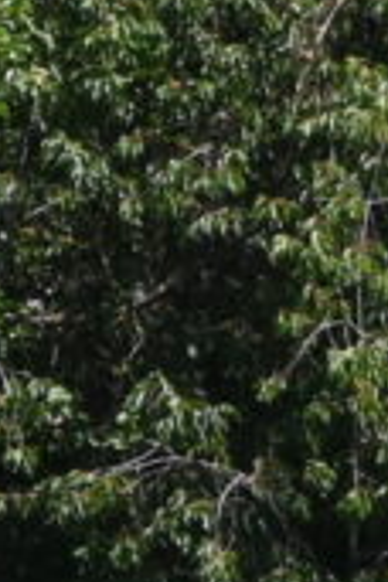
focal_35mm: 1649
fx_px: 26657
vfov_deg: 1.2
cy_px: 1404
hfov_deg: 0.8
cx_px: 606
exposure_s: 1/1000
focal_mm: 92
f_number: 8
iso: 500
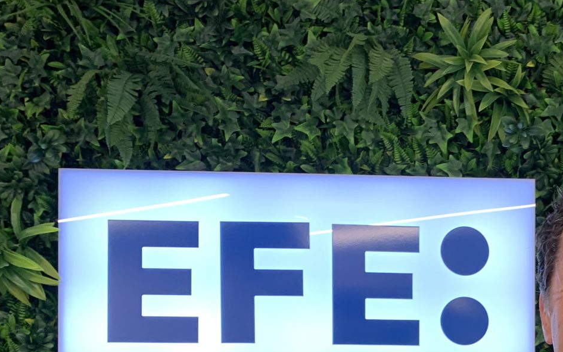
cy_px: 409
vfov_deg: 21.7
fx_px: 859
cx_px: 511
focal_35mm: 56
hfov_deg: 34.2
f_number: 1.8
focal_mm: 4.25
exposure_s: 1/60
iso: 100
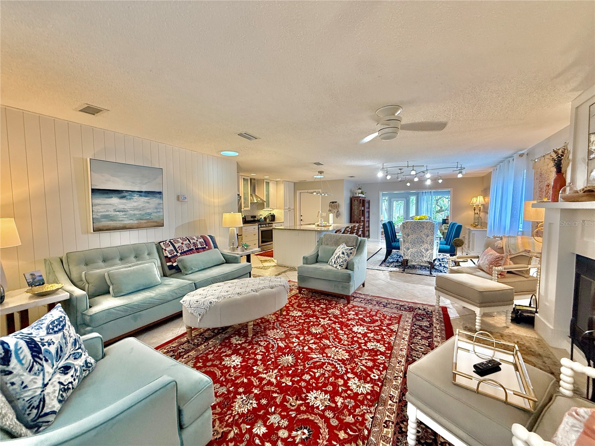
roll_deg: -1.0
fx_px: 241
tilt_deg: -3.6
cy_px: 223
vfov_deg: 85.7
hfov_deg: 102.1
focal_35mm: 14
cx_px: 298
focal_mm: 2.22
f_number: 2.2
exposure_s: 1/60
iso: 200
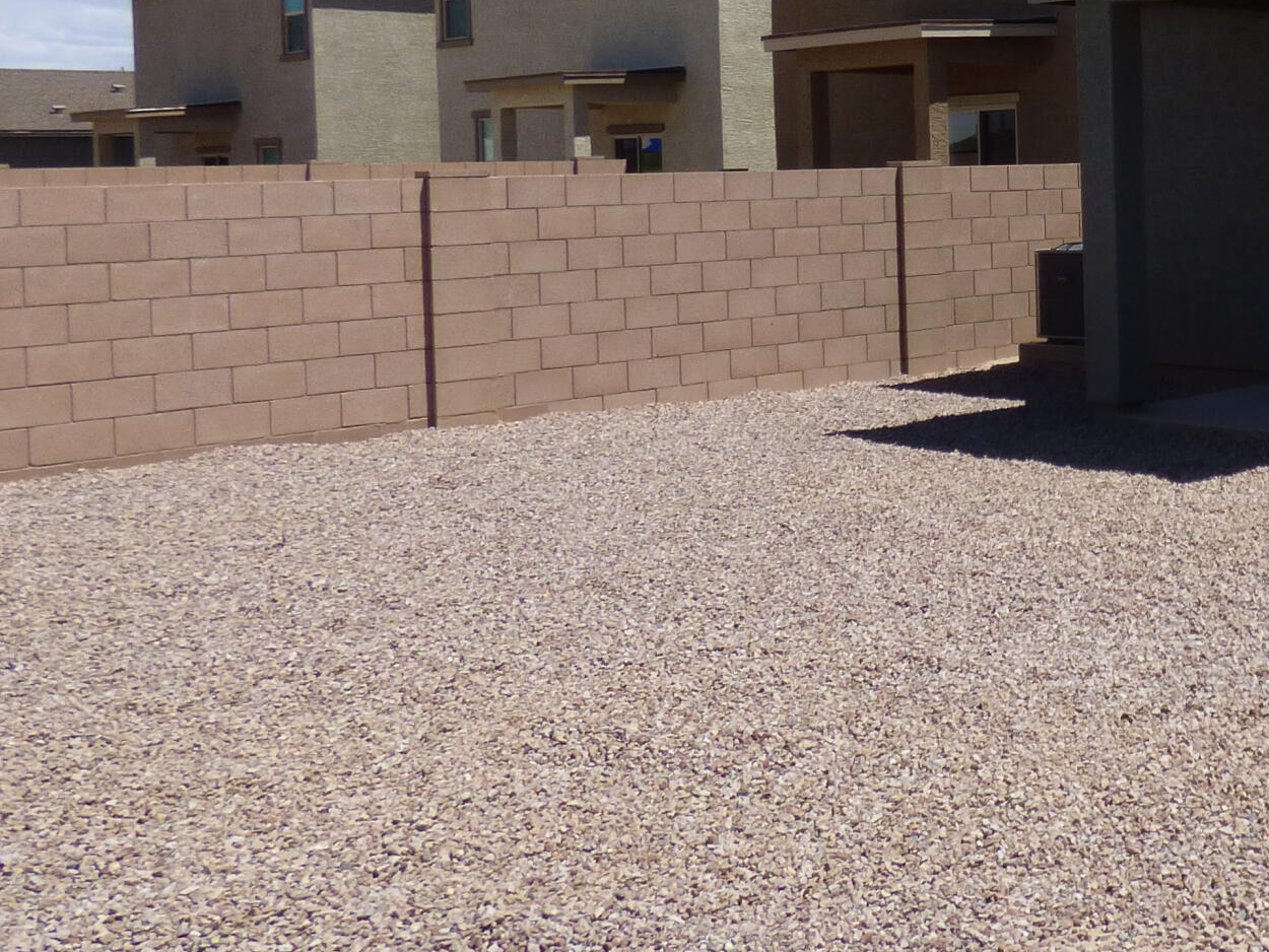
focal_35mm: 48
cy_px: 218
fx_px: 1760
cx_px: 1287
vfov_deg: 29.7
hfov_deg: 35.6
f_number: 2.8
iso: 100
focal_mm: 3.58
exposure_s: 1/2000
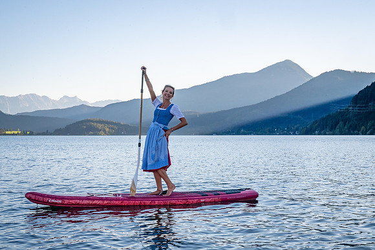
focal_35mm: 57
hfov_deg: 35.3
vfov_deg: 23.9
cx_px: 188
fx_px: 589
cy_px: 125
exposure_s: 1/250
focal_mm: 54
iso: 400
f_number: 22
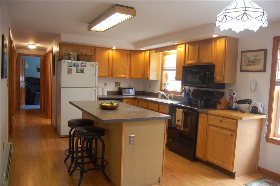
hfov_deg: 67.4
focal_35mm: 27
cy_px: 93
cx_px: 140
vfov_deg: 47.8
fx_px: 210
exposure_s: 1/30
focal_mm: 18
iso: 640
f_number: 3.5
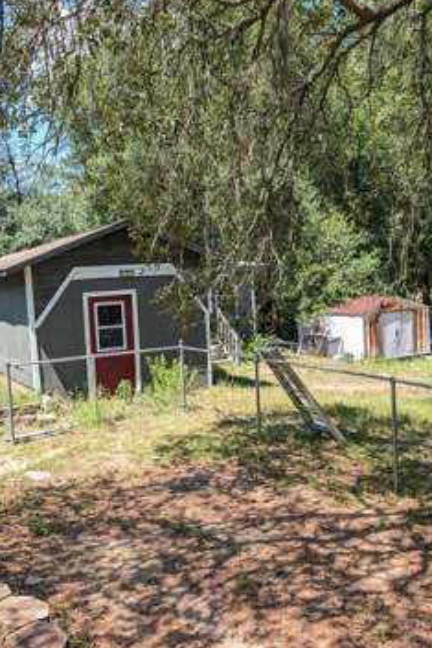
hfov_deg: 38.9
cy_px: 320
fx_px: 611
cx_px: 230
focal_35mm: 34
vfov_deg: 55.8
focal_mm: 6.9
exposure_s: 1/341
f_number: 1.68
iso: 21
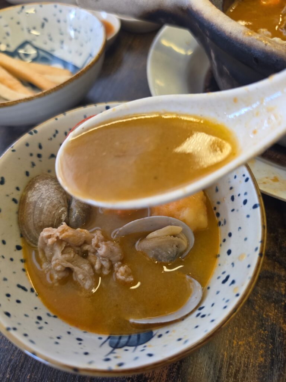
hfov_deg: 58.9
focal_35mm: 23
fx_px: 253
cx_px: 143
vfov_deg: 73.9
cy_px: 191
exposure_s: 1/100
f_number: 1.4
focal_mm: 6.5
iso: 200
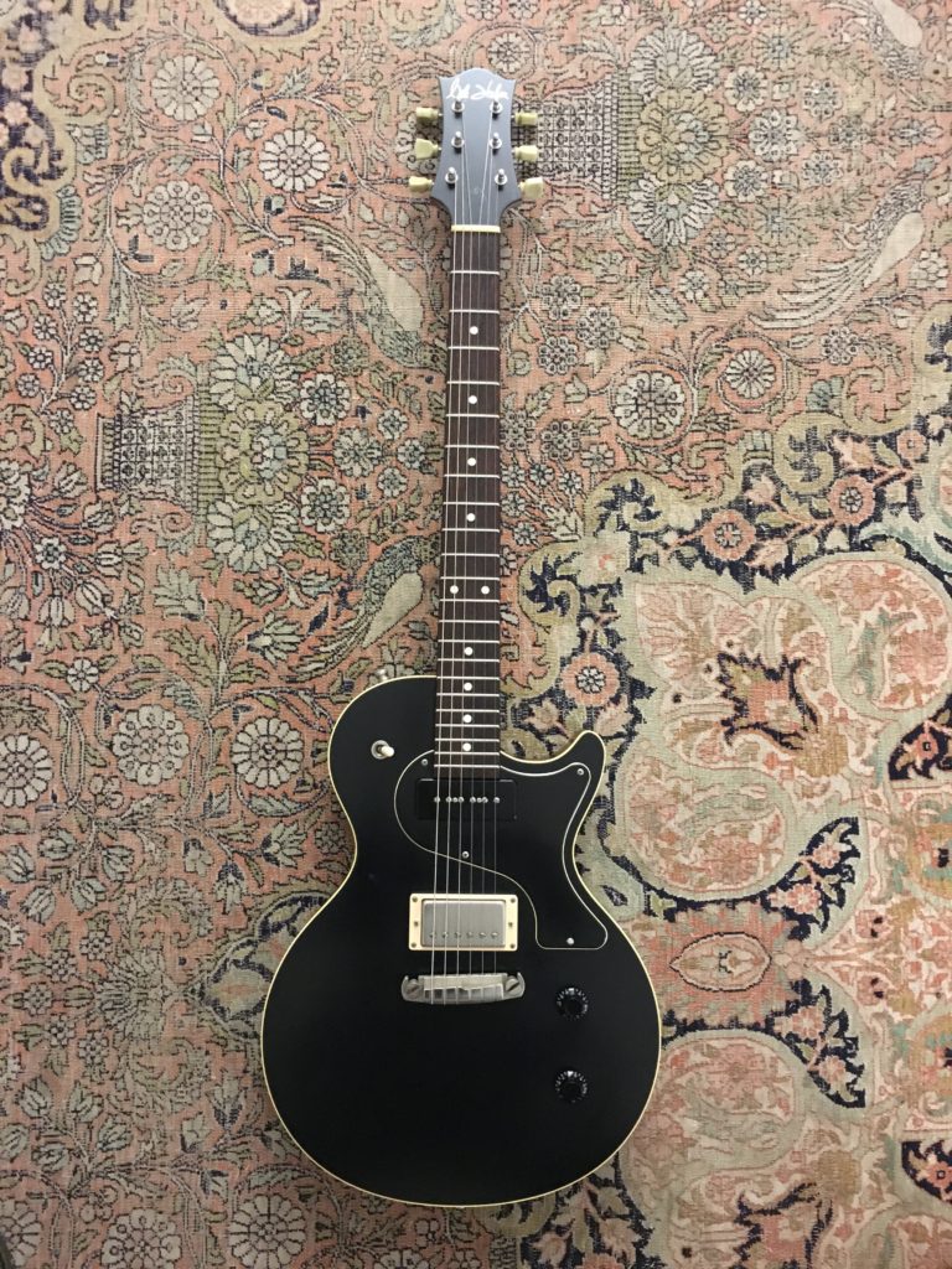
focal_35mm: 29
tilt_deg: -85.8
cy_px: 634
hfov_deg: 48.2
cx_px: 476
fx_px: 1063
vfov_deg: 61.7
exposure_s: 1/17
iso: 500
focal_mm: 4.15
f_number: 2.2
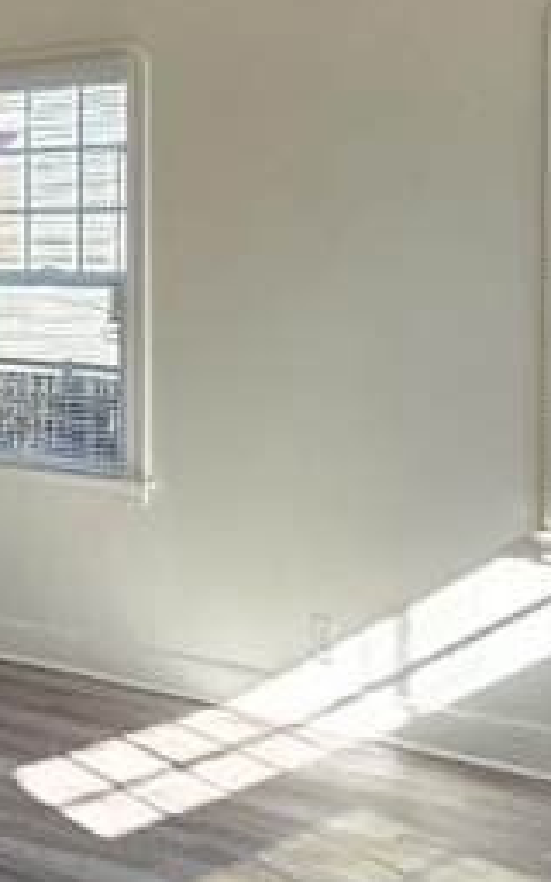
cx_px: -203
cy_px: 310
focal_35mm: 69
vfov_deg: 29.6
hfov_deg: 17.5
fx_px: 1658
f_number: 1.9
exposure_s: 1/120
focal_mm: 2.2
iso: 32
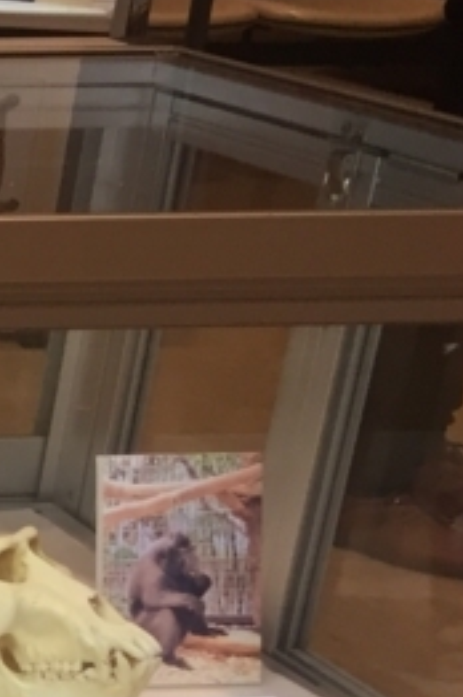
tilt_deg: -24.3
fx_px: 2282
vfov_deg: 16.9
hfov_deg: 9.4
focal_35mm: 118
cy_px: 742
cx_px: -889
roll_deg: -0.9
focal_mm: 4.15
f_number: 2.2
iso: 32
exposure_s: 1/40
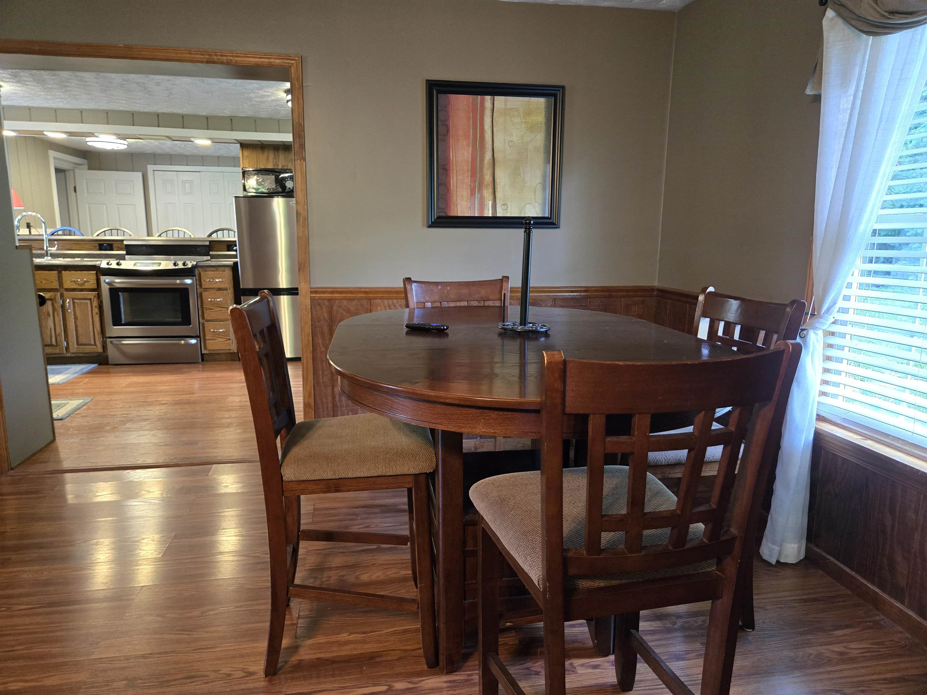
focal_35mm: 23
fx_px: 616
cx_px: 464
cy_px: 348
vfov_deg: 58.9
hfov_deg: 73.9
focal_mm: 5.4
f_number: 1.8
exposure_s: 1/120
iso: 1000
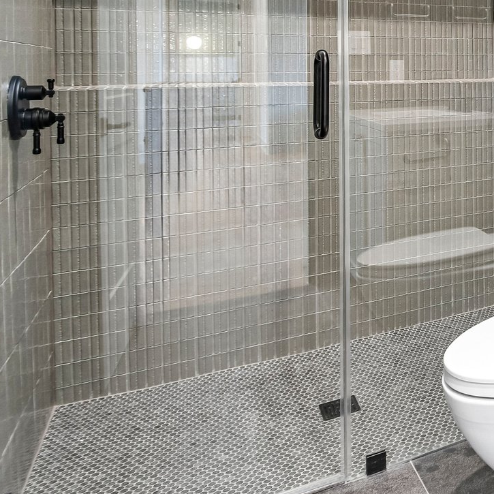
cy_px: 45
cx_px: 617
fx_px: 581
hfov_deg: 34.8
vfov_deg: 42.1
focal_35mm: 36
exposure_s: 1/2.5
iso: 400
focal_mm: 10
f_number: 8
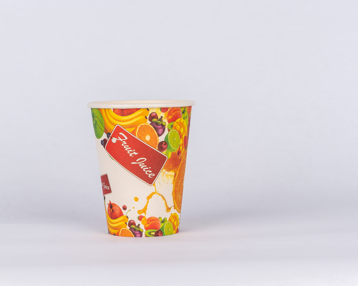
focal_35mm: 105
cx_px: 157
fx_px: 1112
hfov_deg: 18.3
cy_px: 142
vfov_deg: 14.7
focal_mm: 61.6
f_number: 10
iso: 320
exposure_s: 1/100
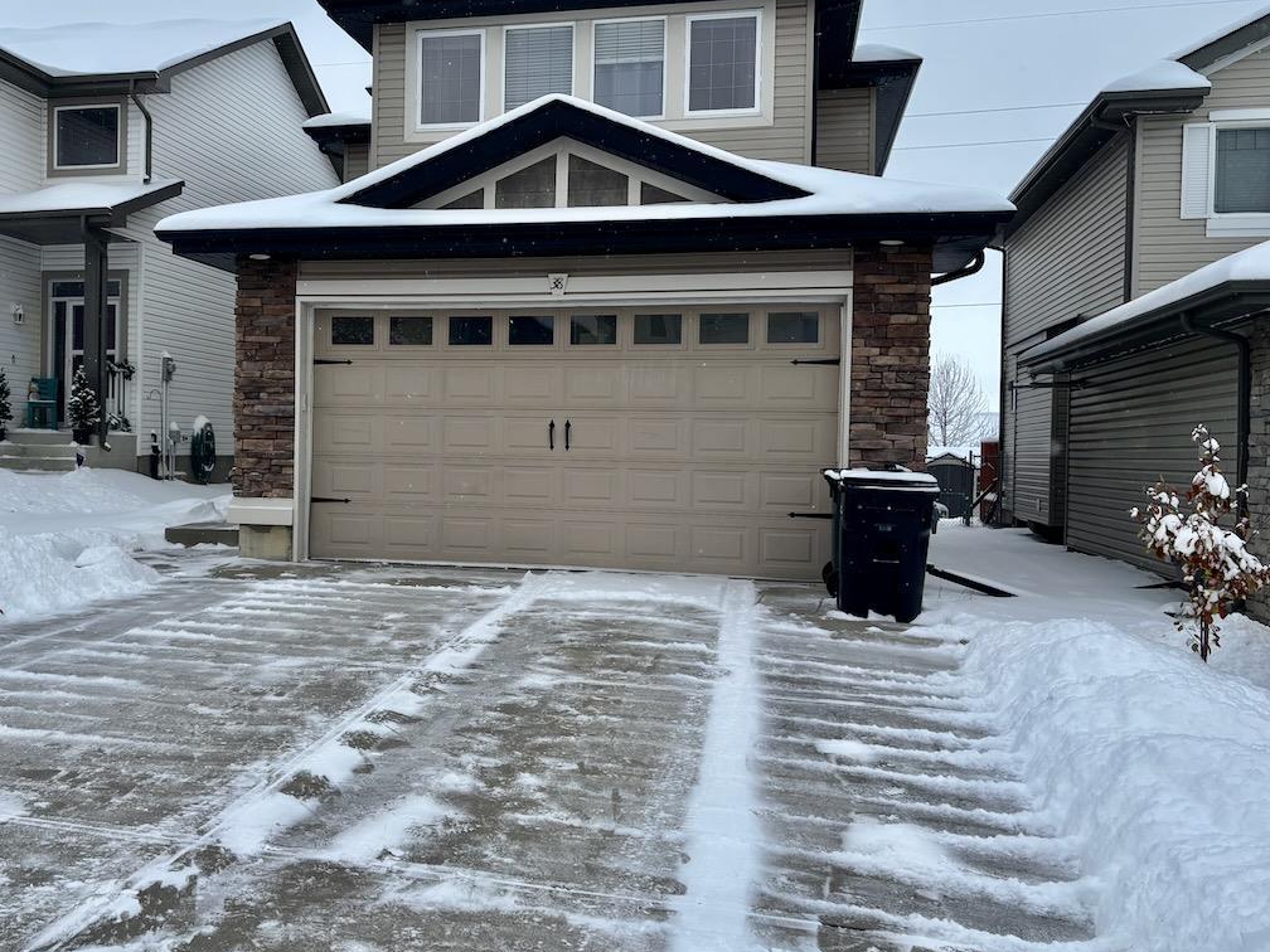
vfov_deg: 42.9
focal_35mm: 33
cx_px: 484
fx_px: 1211
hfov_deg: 54.8
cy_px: 452
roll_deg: -1.6
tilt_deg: -1.0
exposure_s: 1/1616
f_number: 1.6
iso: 50
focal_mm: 5.96
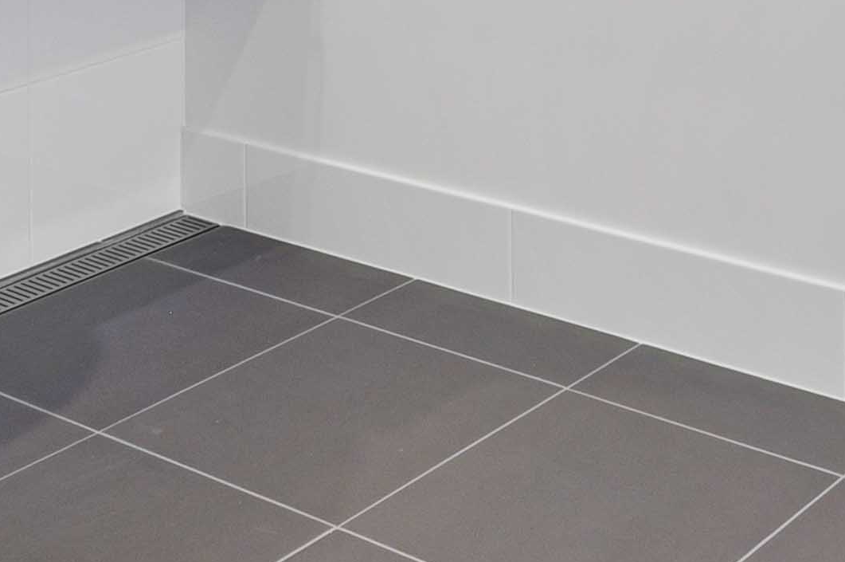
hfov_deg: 25.0
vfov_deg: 14.6
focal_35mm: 80
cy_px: -506
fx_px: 1876
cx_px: 663
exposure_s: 1/20
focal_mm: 14
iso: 250
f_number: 8
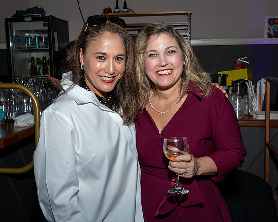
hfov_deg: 39.9
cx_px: 135
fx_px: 383
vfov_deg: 32.3
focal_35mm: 47
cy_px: 104
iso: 320
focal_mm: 22
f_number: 6.3
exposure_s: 1/250
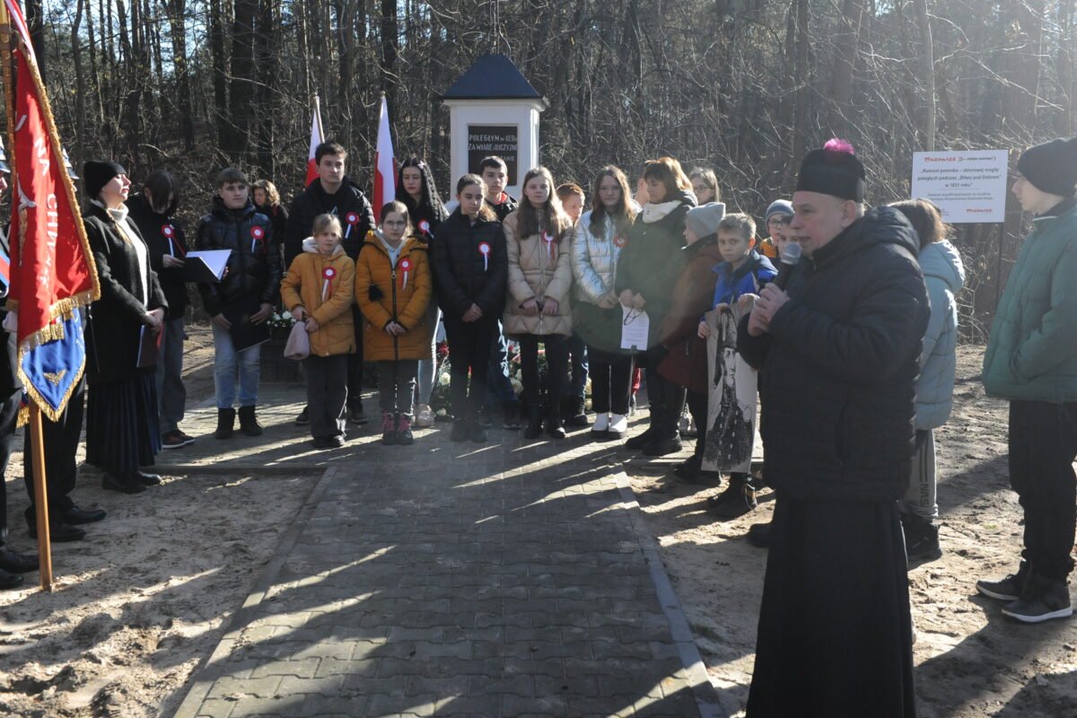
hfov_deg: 48.5
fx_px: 1197
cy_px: 359
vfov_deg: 33.4
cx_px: 538
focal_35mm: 40
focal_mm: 40
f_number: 5.6
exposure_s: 1/2000
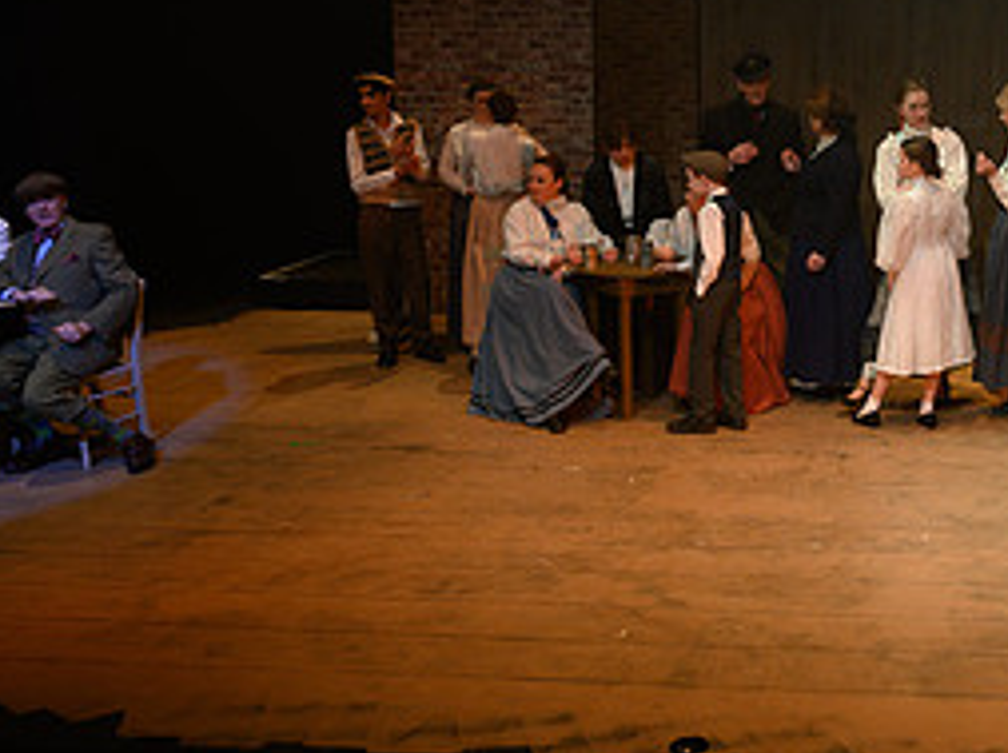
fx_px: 1541
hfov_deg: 33.8
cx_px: 948
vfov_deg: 27.2
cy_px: 233
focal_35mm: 53
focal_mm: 24
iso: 640
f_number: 3.2
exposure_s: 1/100
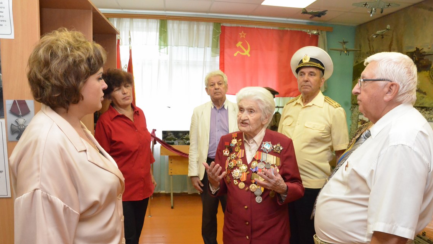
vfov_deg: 40.0
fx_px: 333
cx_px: 221
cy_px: 147
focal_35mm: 29
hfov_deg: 66.1
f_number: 11
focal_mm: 18
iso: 5000
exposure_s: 1/60
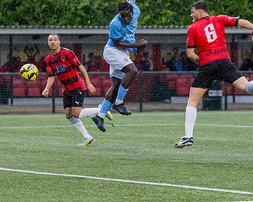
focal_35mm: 337
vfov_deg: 4.6
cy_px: 105
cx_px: 182
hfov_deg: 5.7
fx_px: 2522
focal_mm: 105
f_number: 2.8
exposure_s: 1/1250
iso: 4000
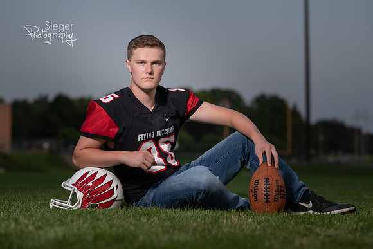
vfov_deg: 16.1
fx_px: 881
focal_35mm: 85
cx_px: 186
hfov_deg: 23.9
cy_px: 124
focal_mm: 85
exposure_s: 1/800
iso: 100
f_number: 2.8
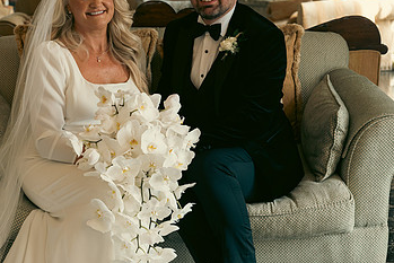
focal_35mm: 82
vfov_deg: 16.7
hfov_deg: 24.7
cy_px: 142
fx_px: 898
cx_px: 163
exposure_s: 1/160
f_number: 3.5
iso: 500
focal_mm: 47
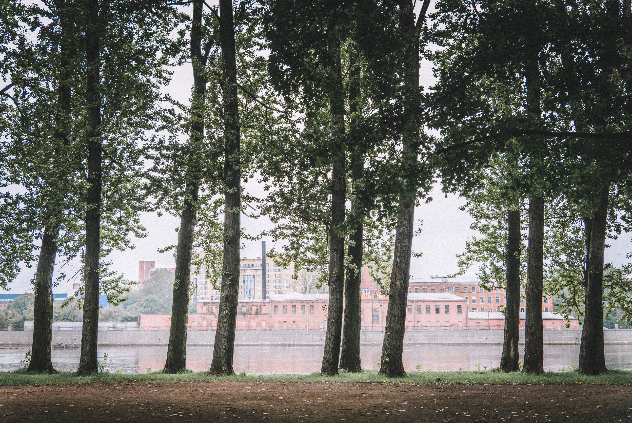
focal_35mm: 38
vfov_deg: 35.4
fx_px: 661
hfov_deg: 51.1
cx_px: 302
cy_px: 203
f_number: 3.5
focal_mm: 24
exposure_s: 1/400
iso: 500
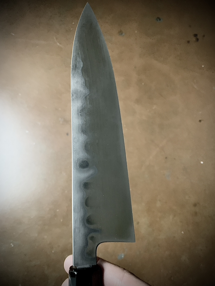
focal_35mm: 26
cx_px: 108
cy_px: 143
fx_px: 215
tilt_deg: -79.8
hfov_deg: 53.1
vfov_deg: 67.3
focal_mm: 4.25
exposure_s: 1/30
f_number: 1.8
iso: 500
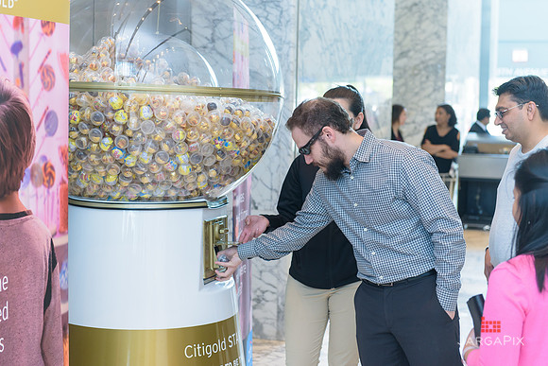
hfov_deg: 32.4
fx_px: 944
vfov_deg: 21.9
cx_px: 274
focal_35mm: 62
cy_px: 183
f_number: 3.2
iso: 1000
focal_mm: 62
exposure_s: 1/125
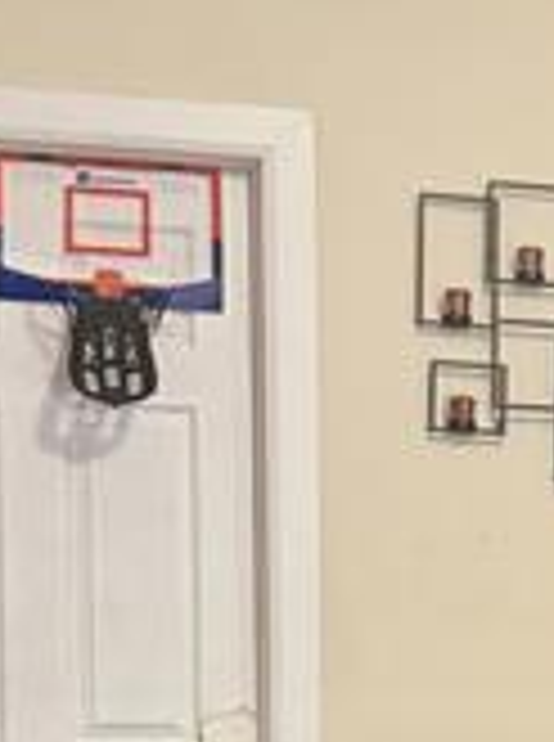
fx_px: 2399
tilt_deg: -4.6
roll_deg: -1.4
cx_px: 905
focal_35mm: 112
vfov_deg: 17.2
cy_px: 746
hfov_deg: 12.3
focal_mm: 6.76
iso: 500
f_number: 1.78
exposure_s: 1/60
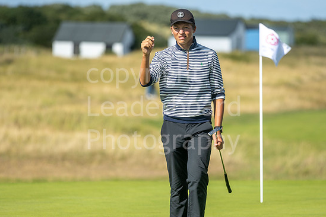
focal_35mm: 317
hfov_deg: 6.5
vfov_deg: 4.3
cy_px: 112
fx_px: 2870
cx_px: 164
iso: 200
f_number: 5
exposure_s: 1/1600
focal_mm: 300
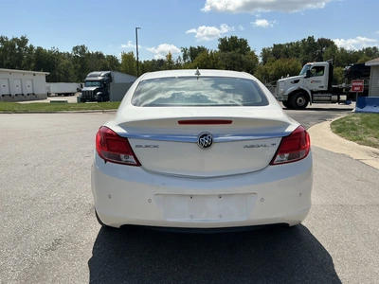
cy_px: 142
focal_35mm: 28
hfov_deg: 63.4
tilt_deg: -8.3
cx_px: 190
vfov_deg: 49.7
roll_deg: +2.0
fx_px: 307
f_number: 1.8
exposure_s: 1/3125
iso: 25
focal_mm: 3
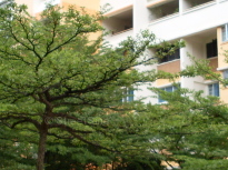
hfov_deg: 19.3
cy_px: 122
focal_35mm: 102
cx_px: 128
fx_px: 671
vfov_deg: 14.4
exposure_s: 1/90
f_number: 2.8
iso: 80
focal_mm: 6.3
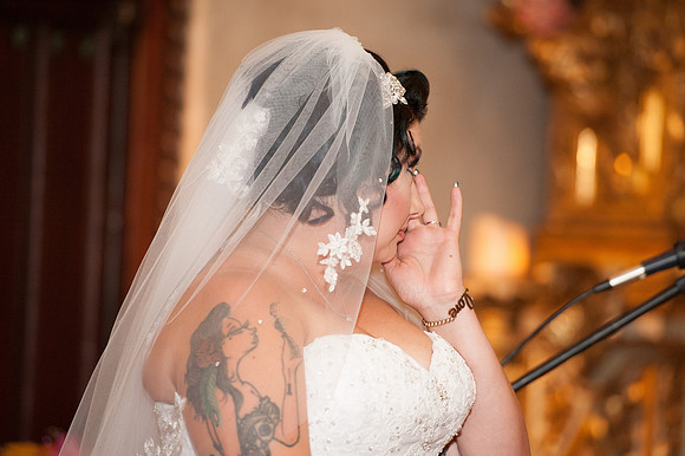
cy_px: 228
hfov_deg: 10.3
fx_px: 3803
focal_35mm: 200
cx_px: 342
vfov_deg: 6.9
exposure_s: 1/100
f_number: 3.5
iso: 2500
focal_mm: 200
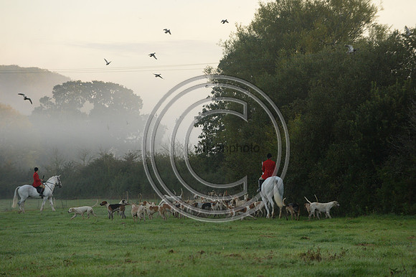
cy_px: 138
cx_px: 208
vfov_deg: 6.9
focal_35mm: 200
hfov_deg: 10.3
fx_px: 2310
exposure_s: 1/640
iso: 2500
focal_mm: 200
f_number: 5
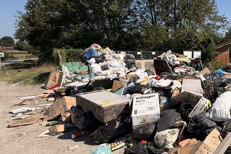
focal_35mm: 31
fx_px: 199
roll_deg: +1.3
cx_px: 229
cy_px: 72
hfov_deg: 49.5
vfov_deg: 42.3
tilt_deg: -6.2
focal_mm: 2.22
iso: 20
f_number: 2.2
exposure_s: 1/1033
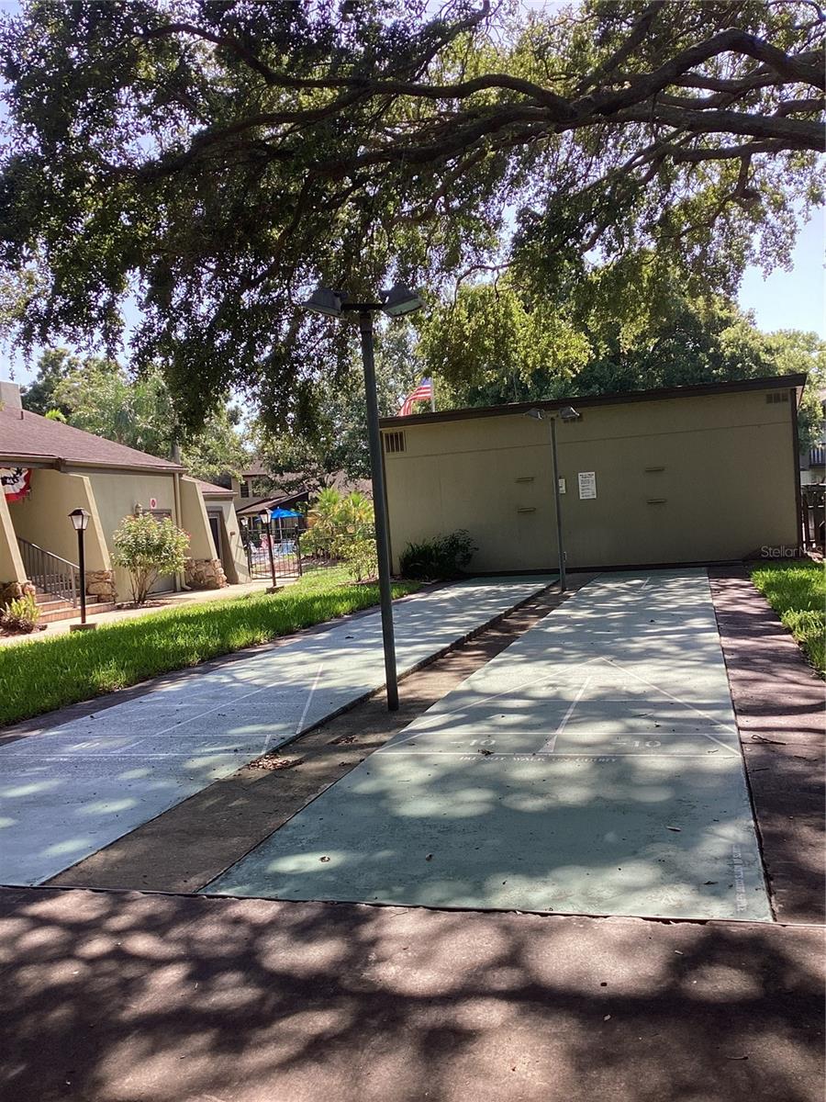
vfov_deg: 58.4
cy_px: 551
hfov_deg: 45.4
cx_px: 413
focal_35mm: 31
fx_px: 986
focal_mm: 3.3
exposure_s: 1/224
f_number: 2.4
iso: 25
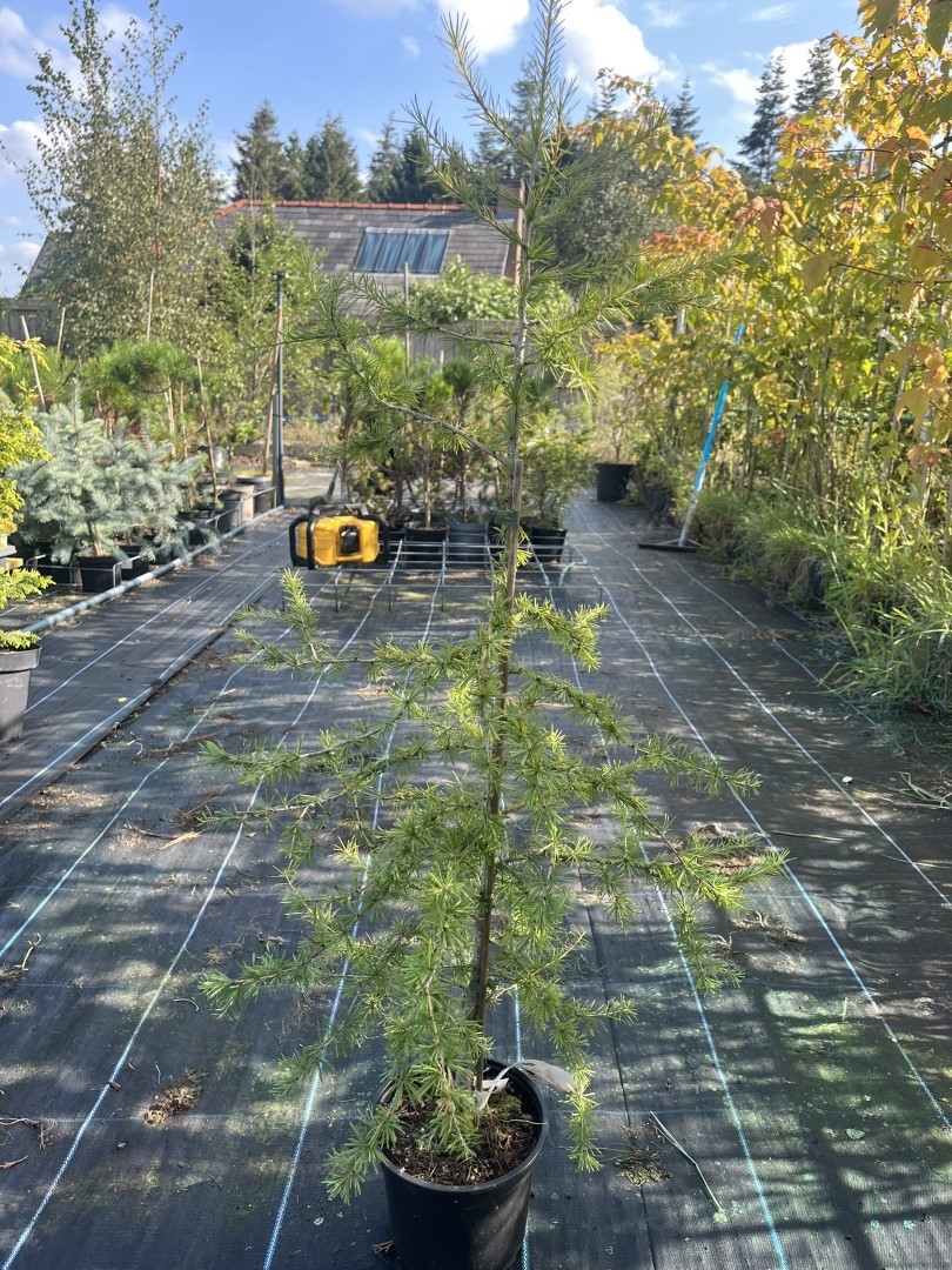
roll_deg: -3.5
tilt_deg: -16.6
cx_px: 476
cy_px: 635
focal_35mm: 26
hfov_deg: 53.1
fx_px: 953
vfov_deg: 67.3
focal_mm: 5.1
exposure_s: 1/404
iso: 50
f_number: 1.6
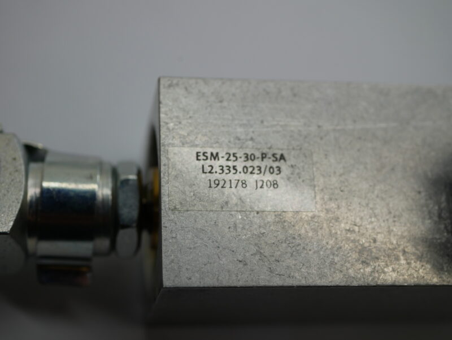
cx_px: 226
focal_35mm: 60
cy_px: 170
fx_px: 784
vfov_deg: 24.4
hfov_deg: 32.2
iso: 200
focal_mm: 30
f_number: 4
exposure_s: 1/250
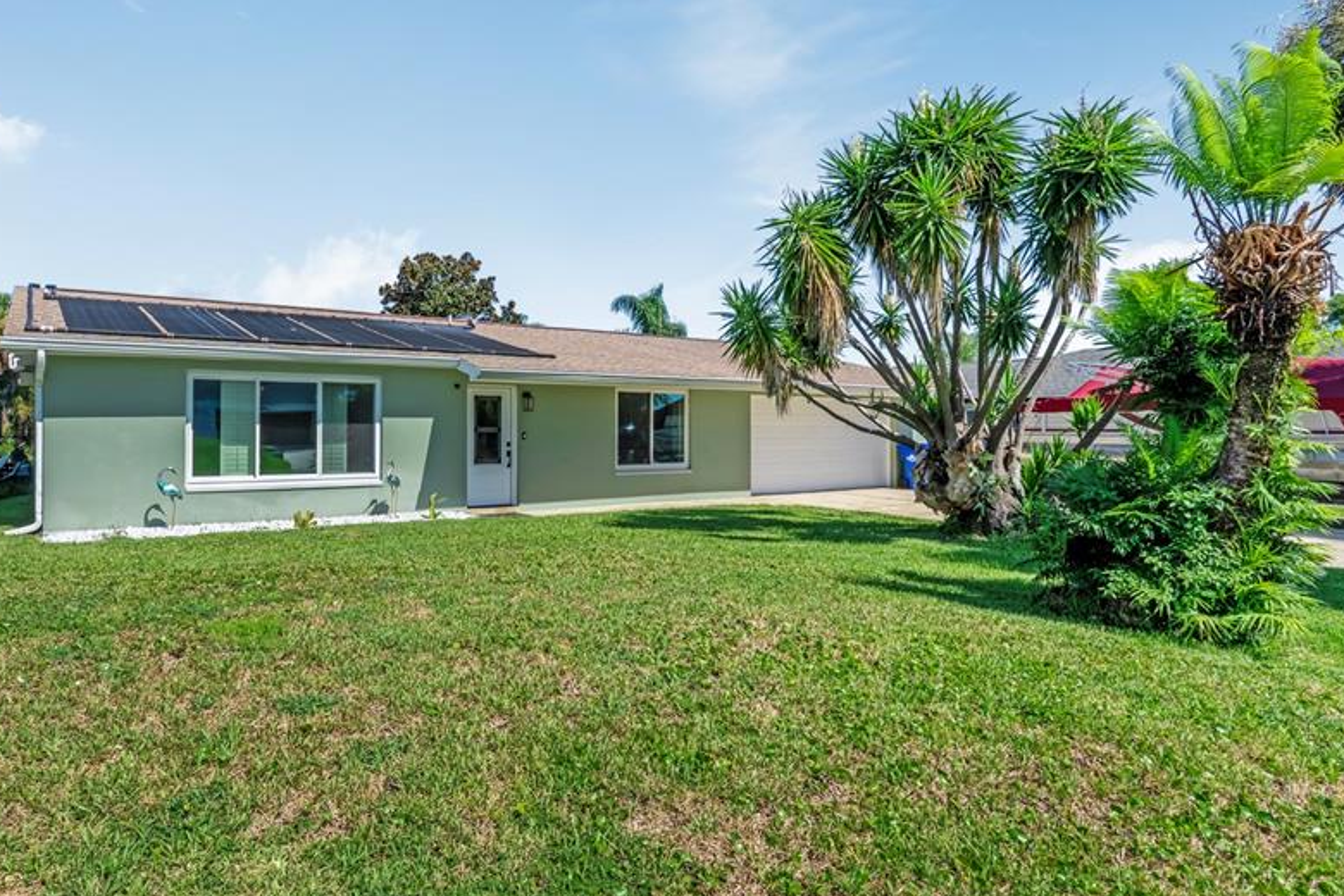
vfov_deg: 57.9
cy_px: 420
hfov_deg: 78.8
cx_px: 553
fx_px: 808
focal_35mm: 22
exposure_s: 1/4000
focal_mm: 11
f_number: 9
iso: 250
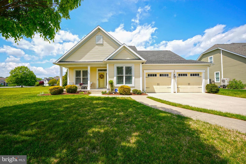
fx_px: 102
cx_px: 123
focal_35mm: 15
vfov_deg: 77.3
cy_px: 82
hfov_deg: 100.4
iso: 100
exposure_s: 1/250
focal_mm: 10
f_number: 8
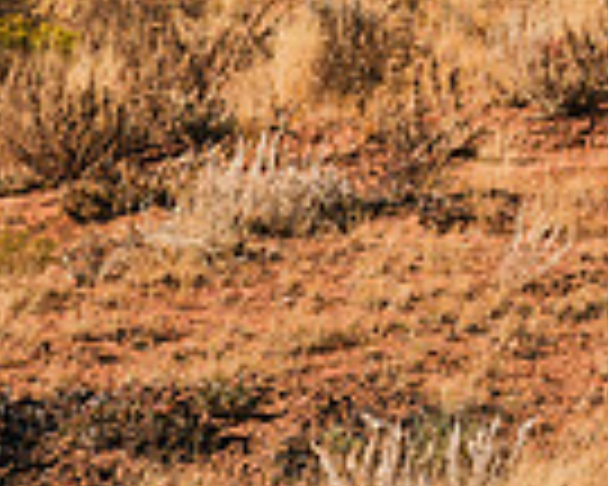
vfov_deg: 1.9
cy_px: -358
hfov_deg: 2.4
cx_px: 1284
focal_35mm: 808
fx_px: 14540
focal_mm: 200
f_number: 6.3
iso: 160
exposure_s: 1/1250
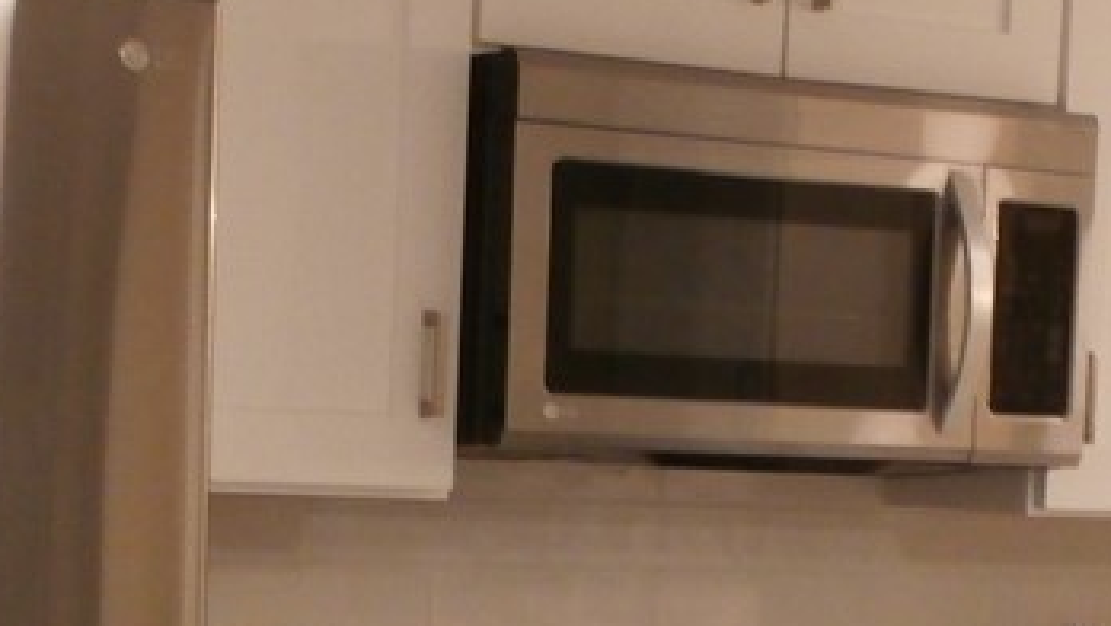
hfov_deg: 19.6
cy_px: 751
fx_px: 3212
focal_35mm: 109
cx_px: 619
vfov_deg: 10.9
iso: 400
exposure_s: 1/13
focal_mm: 6
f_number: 3.4
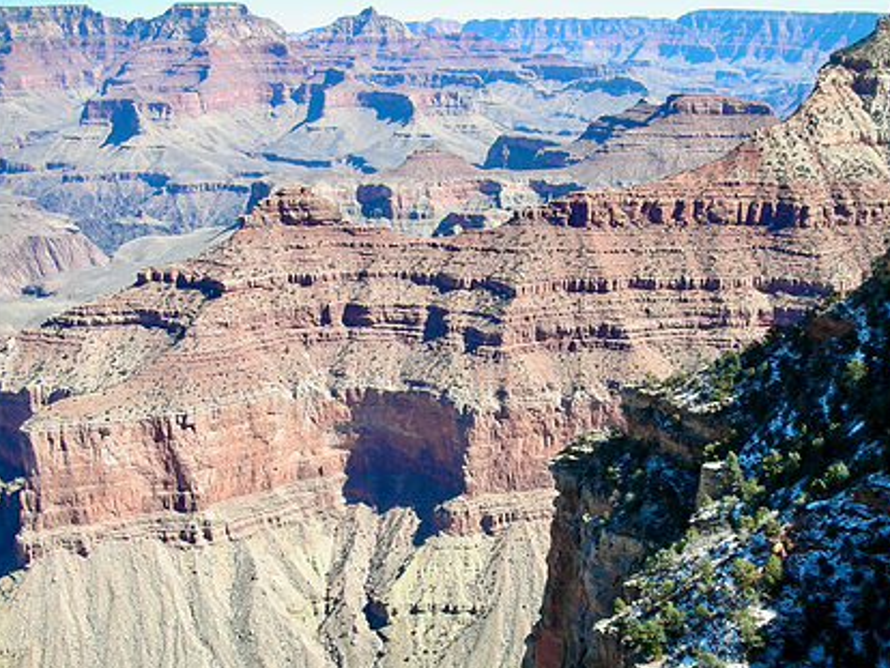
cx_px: 548
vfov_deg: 29.6
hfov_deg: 38.7
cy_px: 392
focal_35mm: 49
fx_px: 1261
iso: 50
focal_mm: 5.8
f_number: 3
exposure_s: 1/364
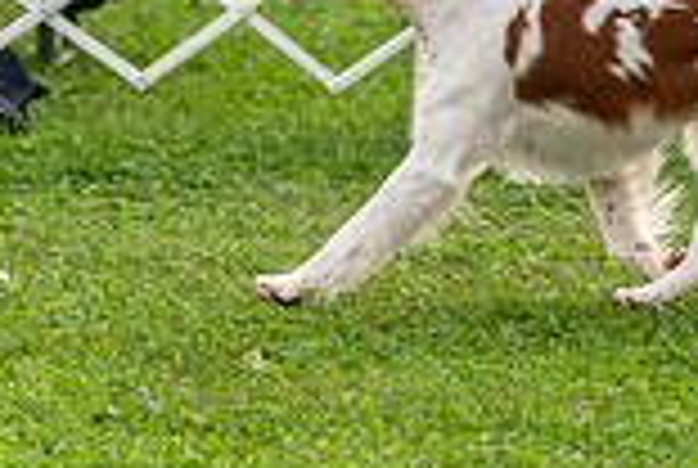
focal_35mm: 628
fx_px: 12199
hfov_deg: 3.3
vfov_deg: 2.2
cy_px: -254
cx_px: 554
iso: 250
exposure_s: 1/1250
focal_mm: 168
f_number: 3.5
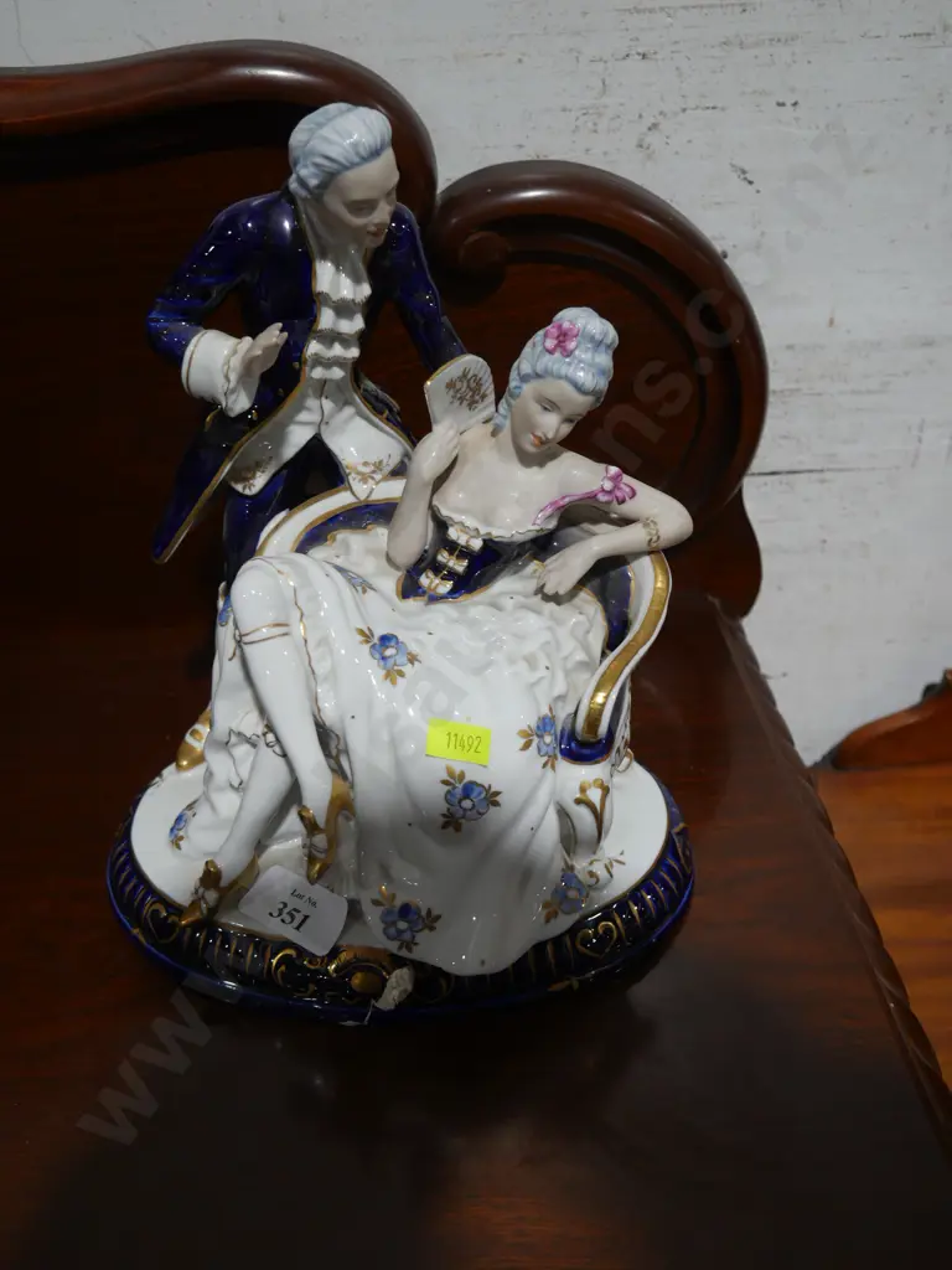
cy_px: 635
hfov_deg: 39.7
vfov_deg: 51.4
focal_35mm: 36
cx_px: 476
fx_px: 1320
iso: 250
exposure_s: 1/60
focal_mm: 18
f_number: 4
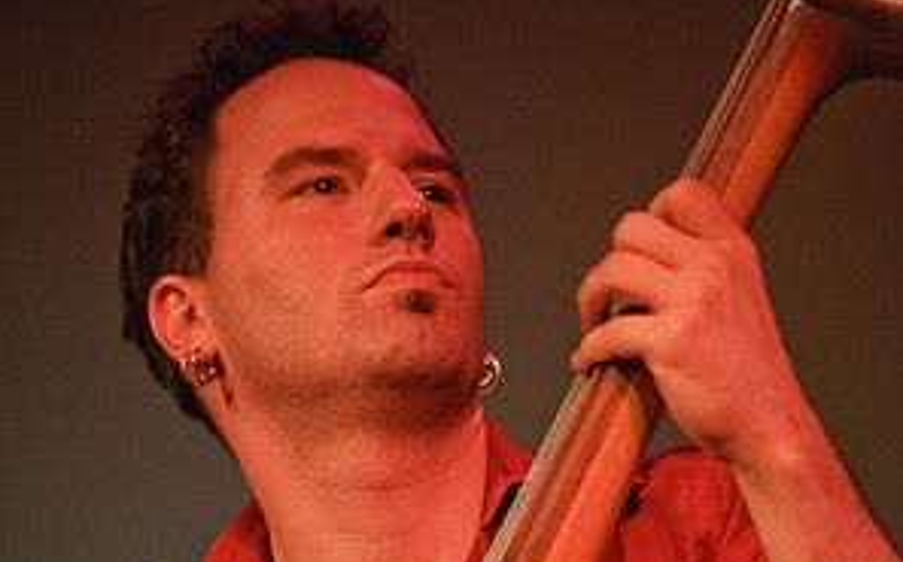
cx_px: 452
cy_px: 656
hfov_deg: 6.8
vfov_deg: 4.2
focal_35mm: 309
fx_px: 7597
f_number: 4
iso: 2500
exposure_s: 1/200
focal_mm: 200
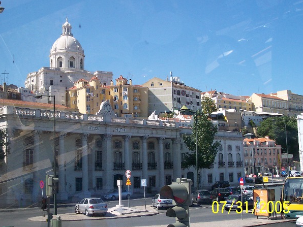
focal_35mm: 51
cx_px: 107
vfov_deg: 28.5
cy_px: 93
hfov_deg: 37.2
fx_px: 446
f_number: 4.8
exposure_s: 1/500
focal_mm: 8
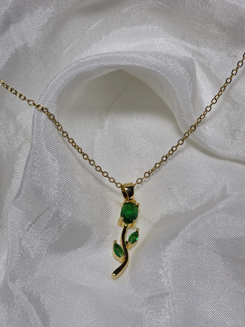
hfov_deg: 21.3
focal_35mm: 69
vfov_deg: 28.2
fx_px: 651
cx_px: 122
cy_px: 164
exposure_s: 1/100
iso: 100
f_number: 2.4
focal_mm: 7.9
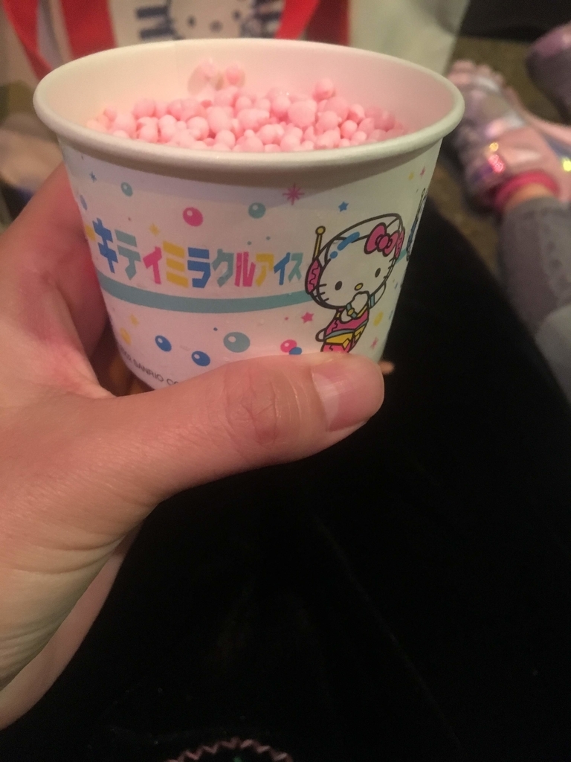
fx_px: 638
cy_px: 381
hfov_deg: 48.2
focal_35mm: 29
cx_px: 286
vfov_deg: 61.7
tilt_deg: -61.7
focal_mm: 4.15
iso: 320
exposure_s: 1/15
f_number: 2.2
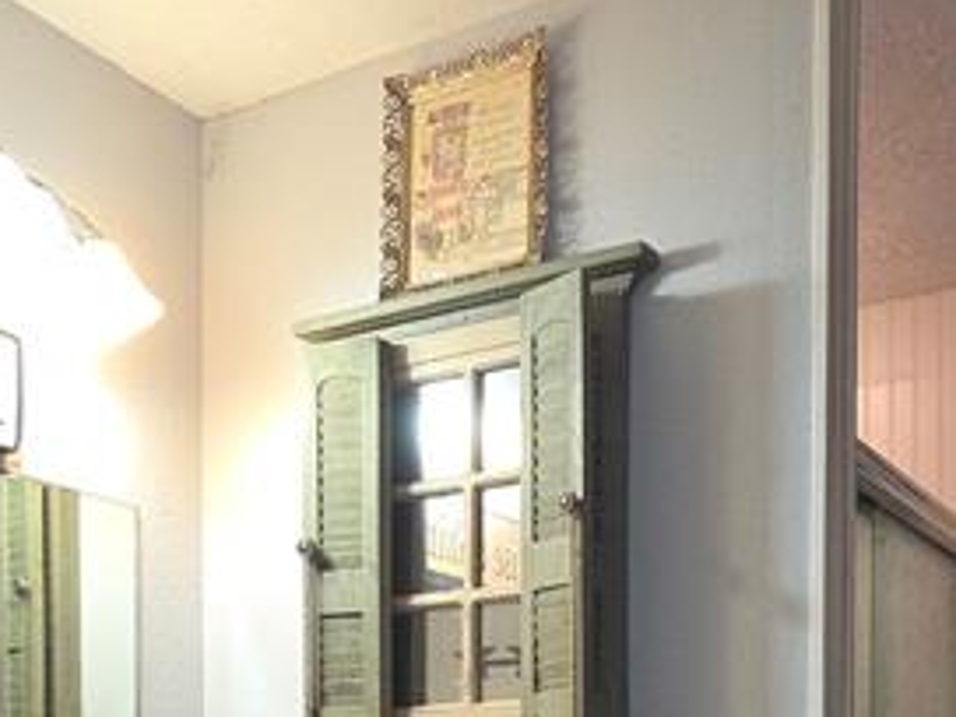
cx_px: 492
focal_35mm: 49
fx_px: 1353
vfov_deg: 26.8
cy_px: 829
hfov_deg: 38.9
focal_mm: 2.2
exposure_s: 1/60
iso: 125
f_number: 1.9
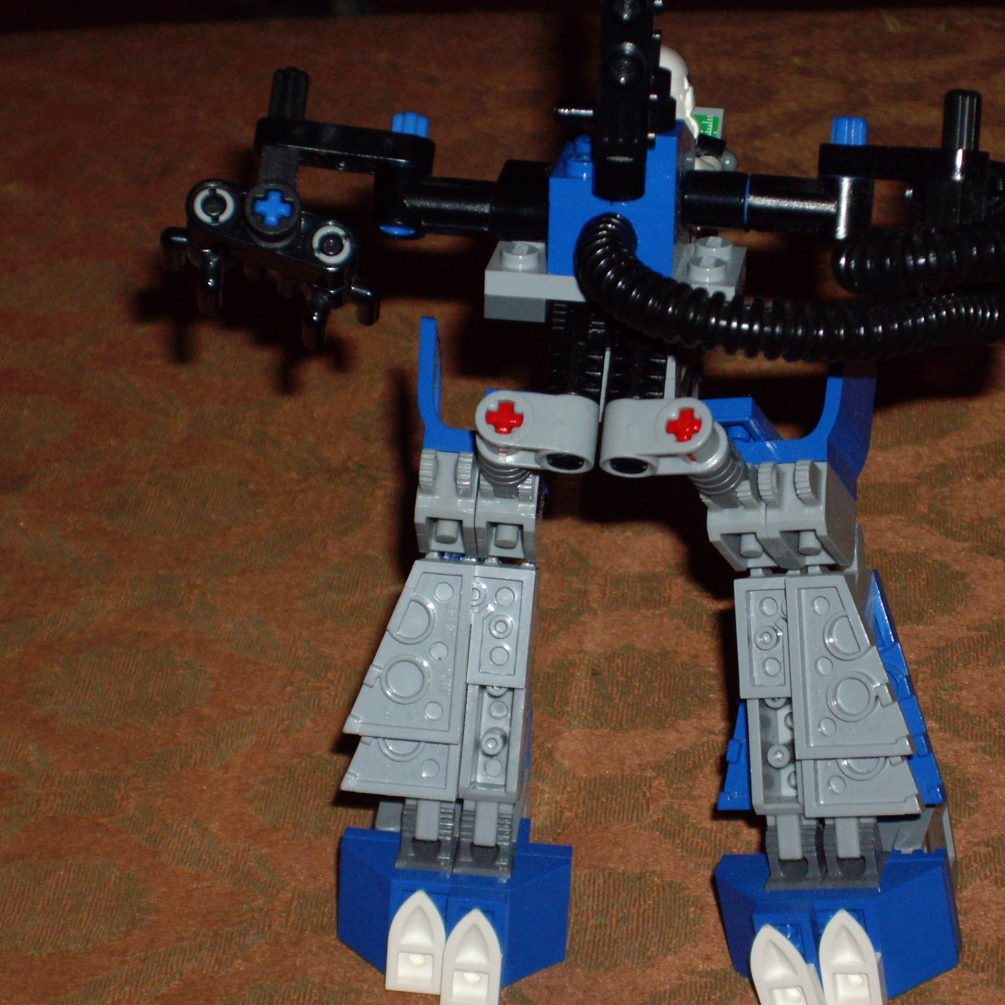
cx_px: 606
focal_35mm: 135
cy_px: 501
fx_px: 4434
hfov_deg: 12.9
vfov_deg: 12.9
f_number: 5.2
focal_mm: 18.6
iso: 200
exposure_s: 1/125
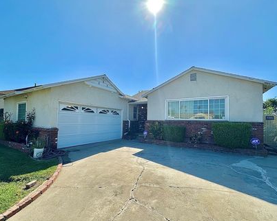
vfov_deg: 77.0
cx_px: 127
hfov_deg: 89.4
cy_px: 116
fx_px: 139
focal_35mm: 17
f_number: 2.2
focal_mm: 2.22
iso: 50
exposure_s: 1/2304
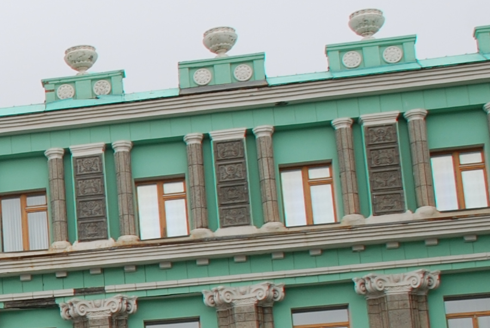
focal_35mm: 129
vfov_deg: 10.5
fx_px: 1758
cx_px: -413
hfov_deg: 14.0
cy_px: 351
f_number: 6.3
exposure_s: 1/160
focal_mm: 20
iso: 100
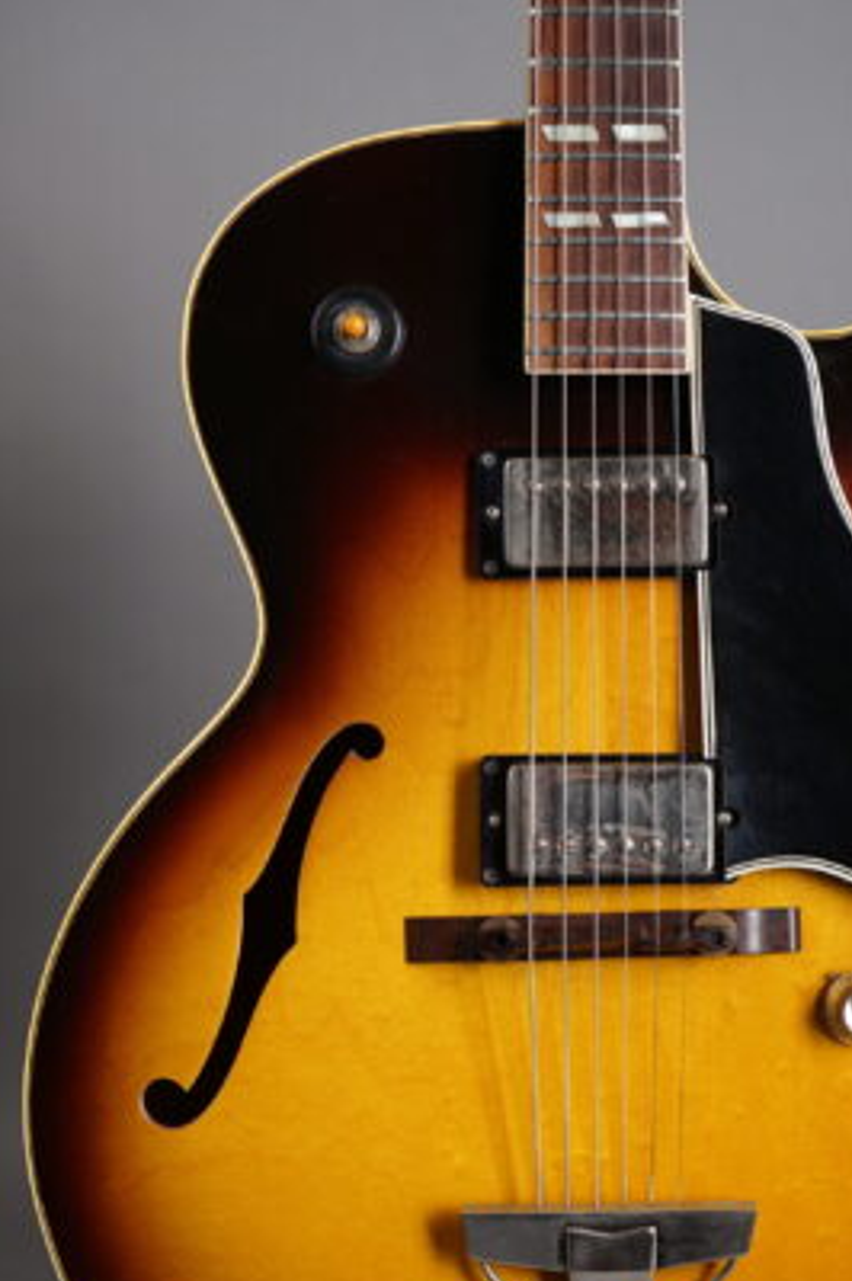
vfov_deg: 28.1
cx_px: 607
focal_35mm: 72
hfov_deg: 18.8
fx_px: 2560
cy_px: 714
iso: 160
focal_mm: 50
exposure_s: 1/160
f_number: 8
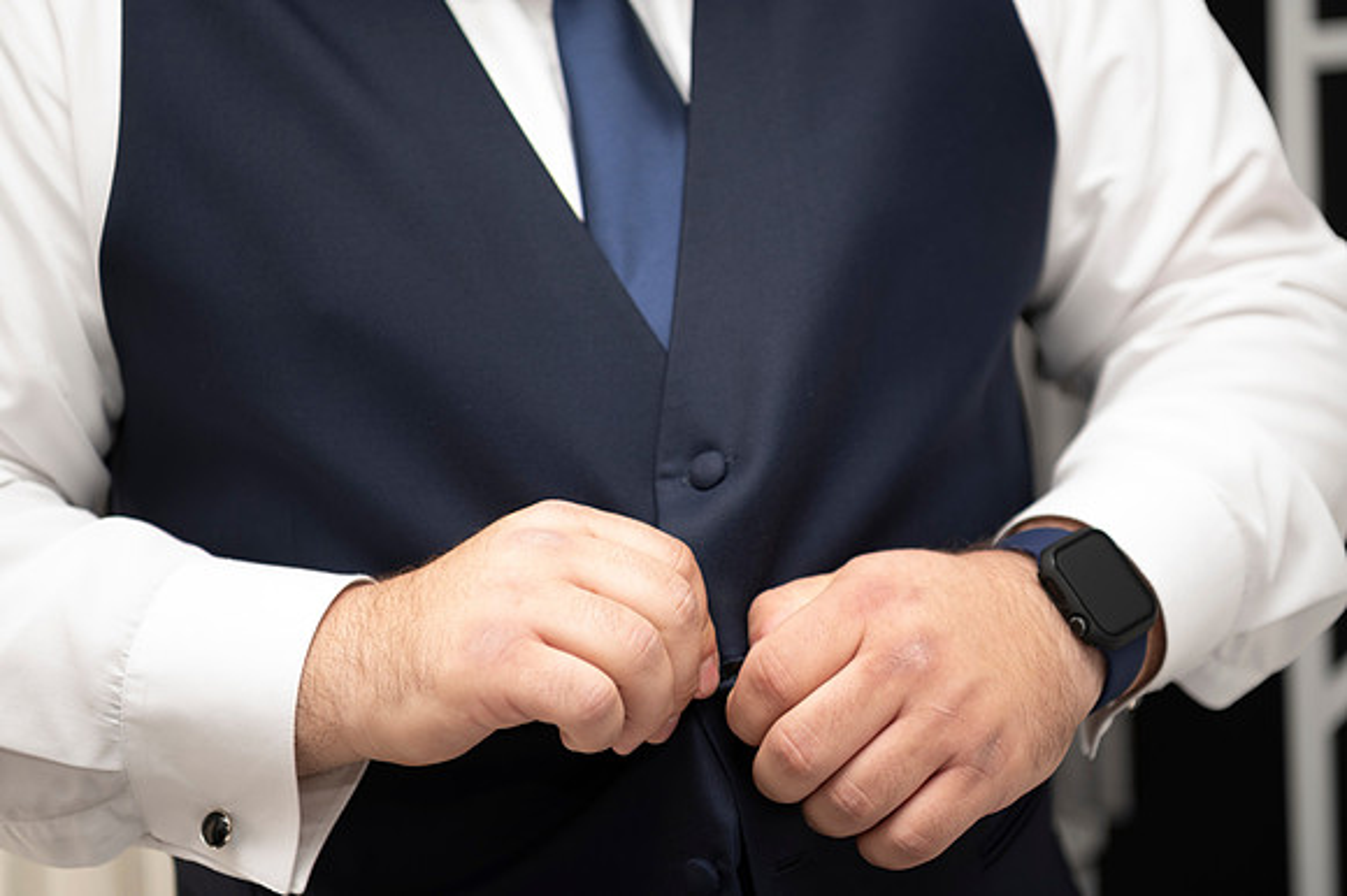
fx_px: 2318
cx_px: 674
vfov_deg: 21.9
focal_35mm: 62
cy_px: 448
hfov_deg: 32.4
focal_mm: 62
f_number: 2.8
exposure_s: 1/100
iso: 50
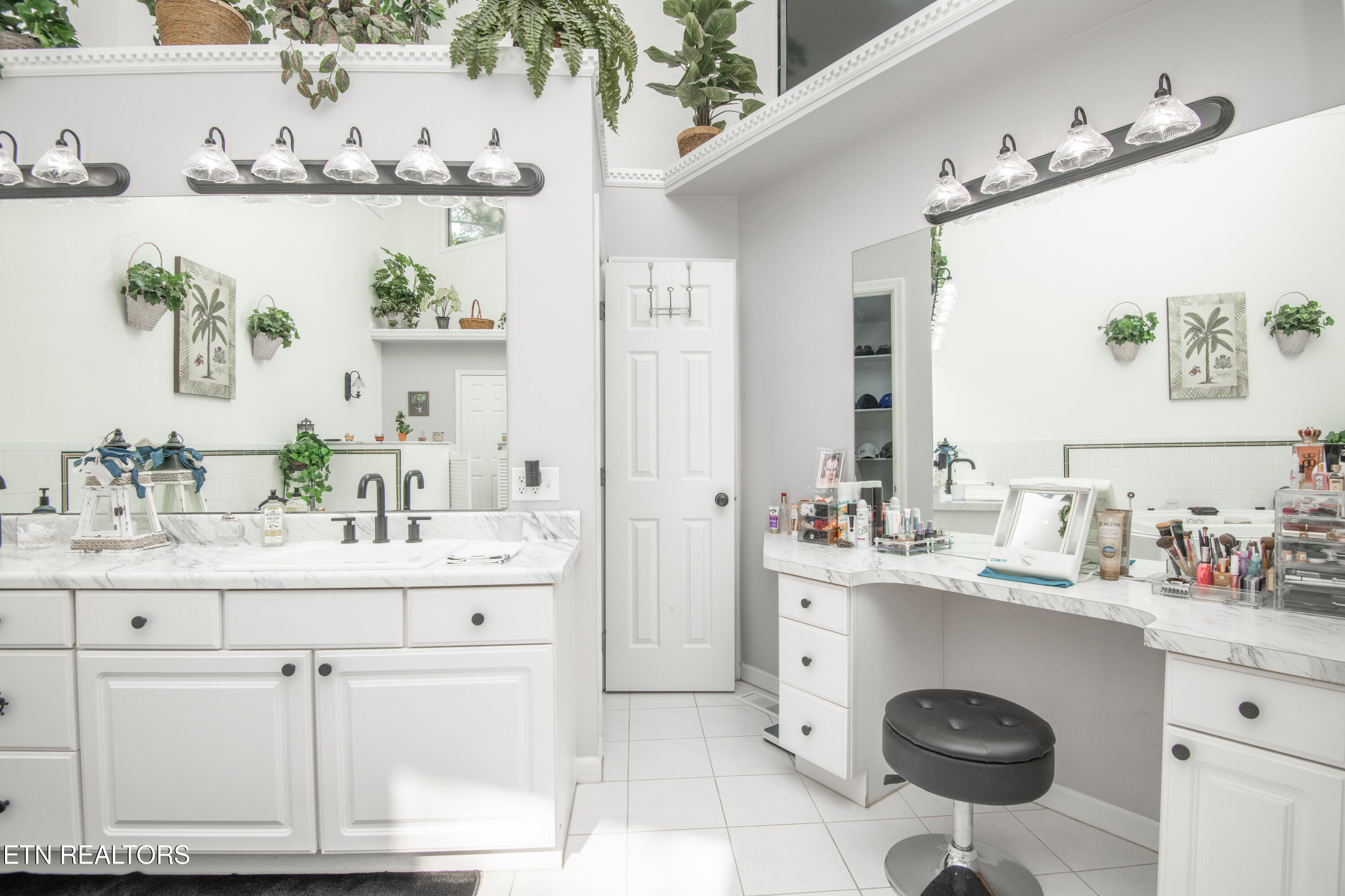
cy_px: 448
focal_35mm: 16
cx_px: 672
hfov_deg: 96.7
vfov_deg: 73.7
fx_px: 598
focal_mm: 16
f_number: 9
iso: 400
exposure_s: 1/250
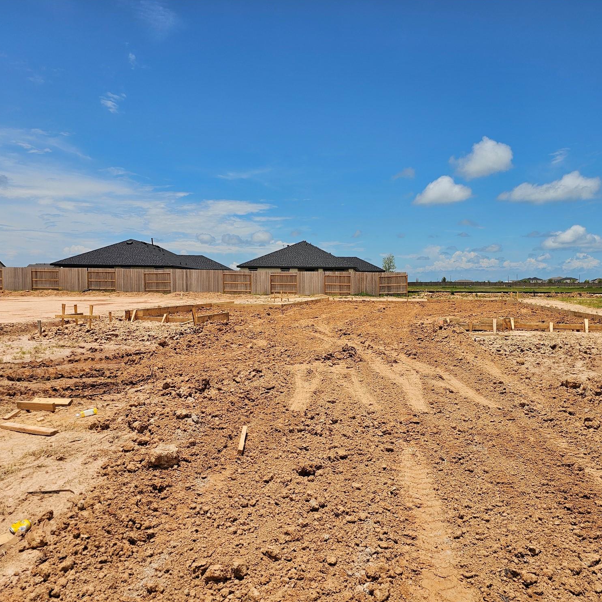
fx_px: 551
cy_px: 309
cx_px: 337
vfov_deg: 57.3
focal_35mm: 28
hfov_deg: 57.1
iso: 10
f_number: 1.7
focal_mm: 6.3
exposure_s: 1/1538
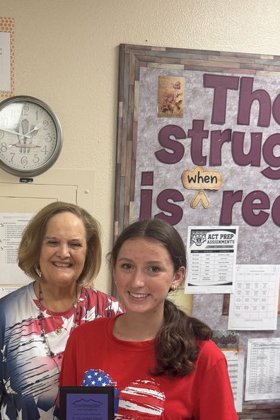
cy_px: 301
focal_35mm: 43
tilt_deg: -9.8
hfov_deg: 30.8
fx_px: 502
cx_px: 76
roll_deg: -1.5
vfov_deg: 44.3
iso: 200
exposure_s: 1/120
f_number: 1.78
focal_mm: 6.76
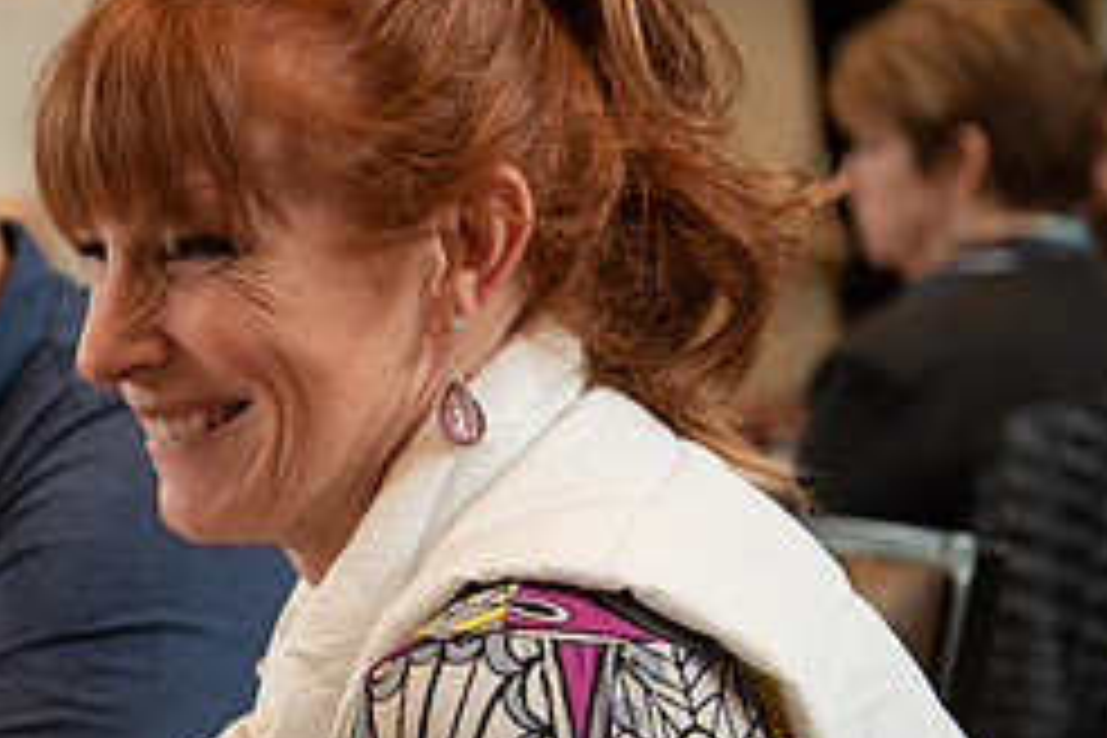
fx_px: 3474
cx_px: -76
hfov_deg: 17.5
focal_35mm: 113
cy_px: 484
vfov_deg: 12.1
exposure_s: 1/160
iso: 1000
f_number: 3.2
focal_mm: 48
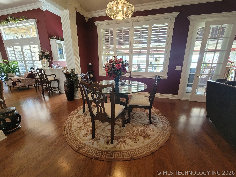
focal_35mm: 13
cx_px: 118
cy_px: 88
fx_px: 89
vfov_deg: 89.9
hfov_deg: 106.2
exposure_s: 1/60
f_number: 2.2
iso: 320
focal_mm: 2.2
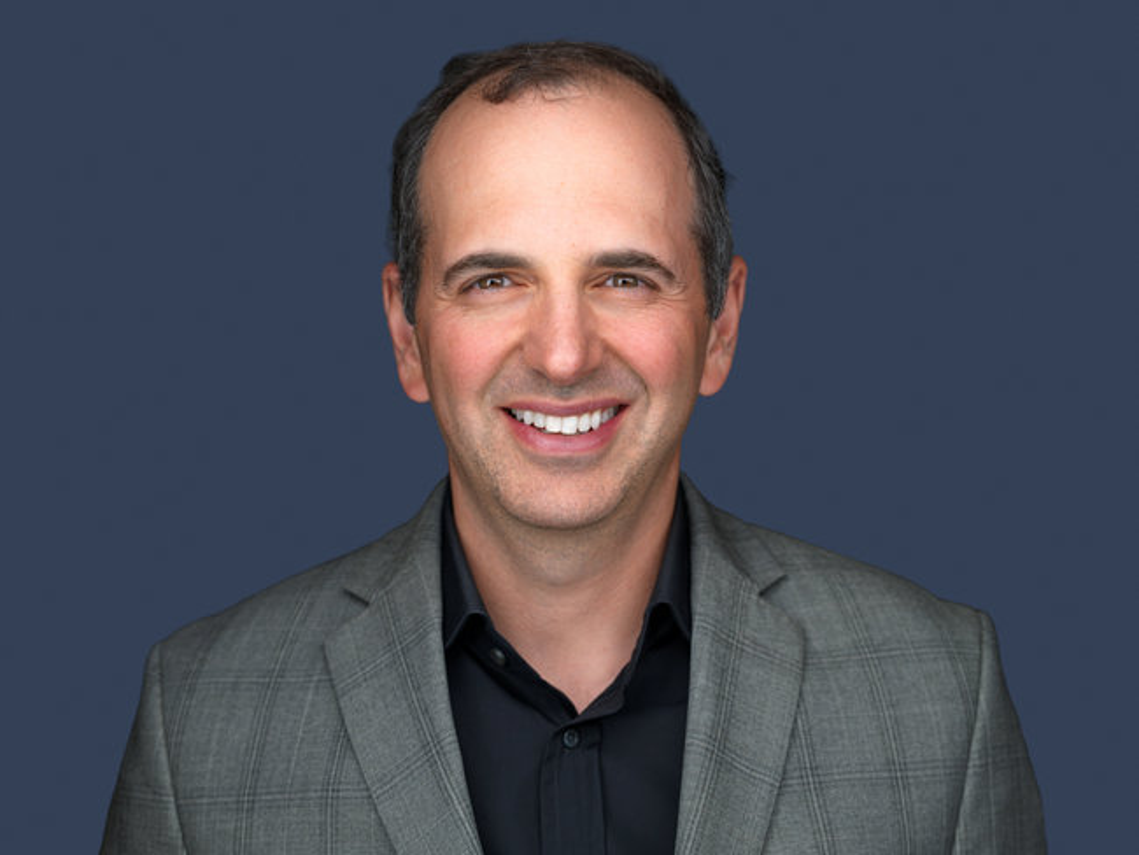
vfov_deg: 20.7
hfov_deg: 27.4
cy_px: 428
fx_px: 2337
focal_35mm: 71
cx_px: 570
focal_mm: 90
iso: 200
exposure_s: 1/160
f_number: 4
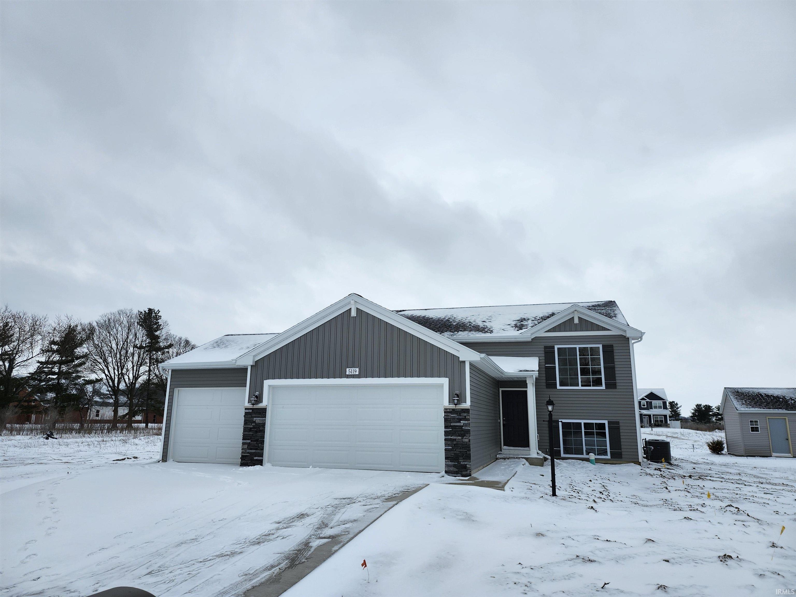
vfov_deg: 58.9
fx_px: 529
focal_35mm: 23
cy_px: 298
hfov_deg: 73.9
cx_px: 398
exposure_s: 1/1047
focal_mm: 5.54
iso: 25
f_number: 1.8
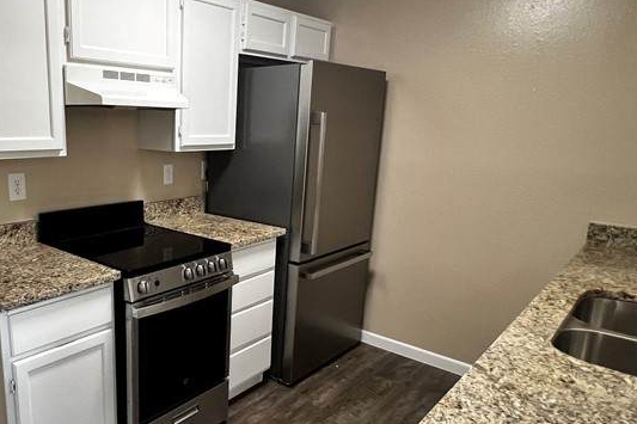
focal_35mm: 26
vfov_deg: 49.4
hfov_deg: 66.4
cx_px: 185
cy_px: 234
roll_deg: -1.2
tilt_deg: -13.3
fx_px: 460
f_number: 1.8
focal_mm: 1.57
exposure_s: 1/60
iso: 200
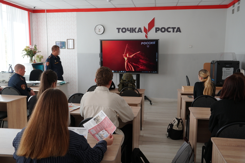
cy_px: 82
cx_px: 122
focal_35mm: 33
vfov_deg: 39.9
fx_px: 224
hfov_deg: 57.3
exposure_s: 1/60
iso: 125
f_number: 4
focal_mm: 22
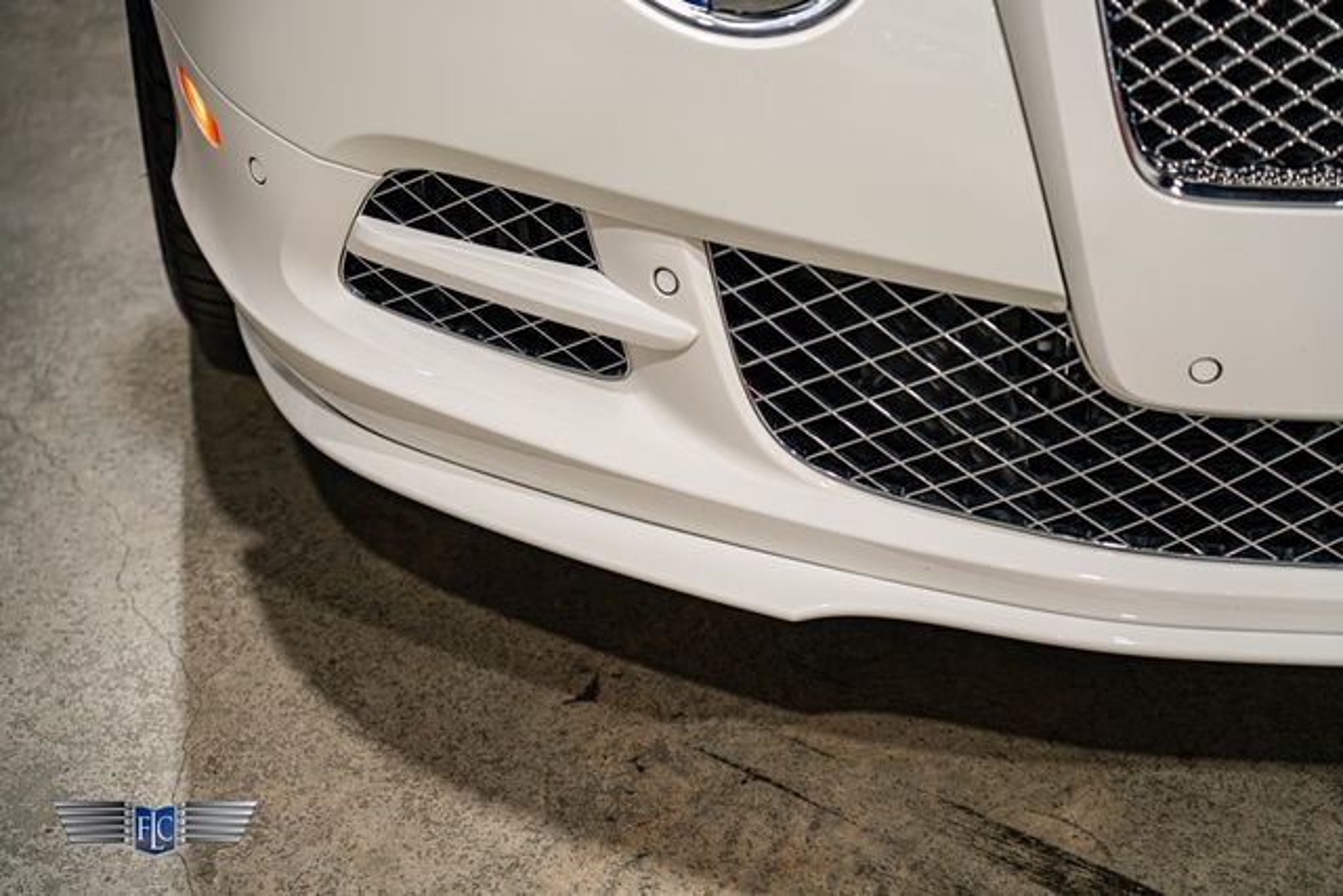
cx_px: 672
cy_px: 448
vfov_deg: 16.9
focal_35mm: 81
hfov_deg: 25.1
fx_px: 3022
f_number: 4
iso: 1000
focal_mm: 81
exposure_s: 1/60
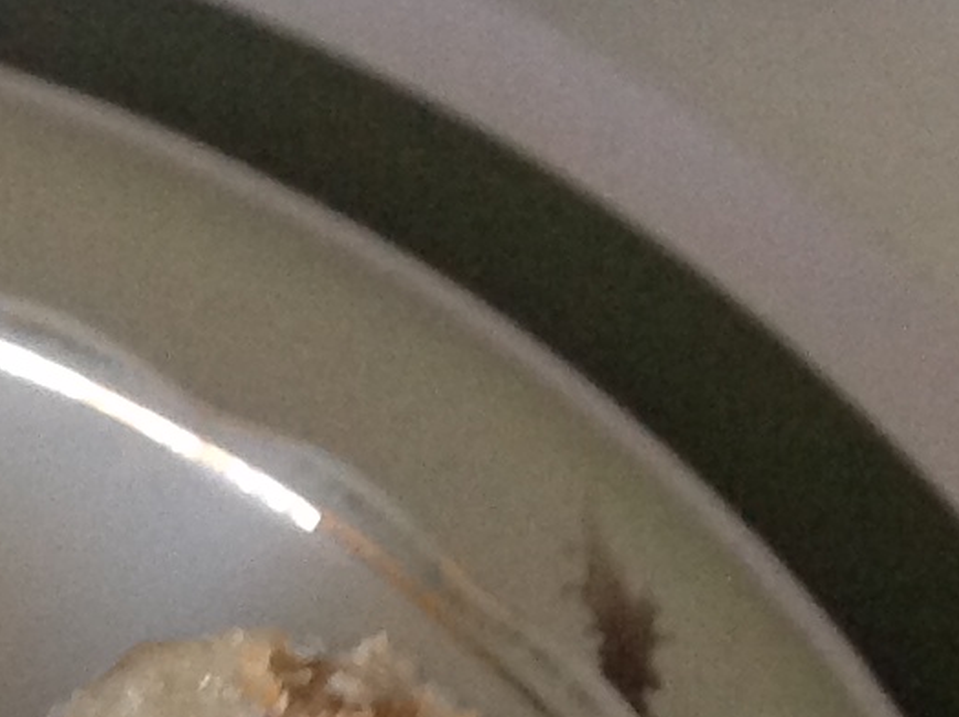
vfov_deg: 7.9
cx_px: -364
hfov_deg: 11.1
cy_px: 1710
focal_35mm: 173
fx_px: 4788
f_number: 2.4
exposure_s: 1/15
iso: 200
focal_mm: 4.28
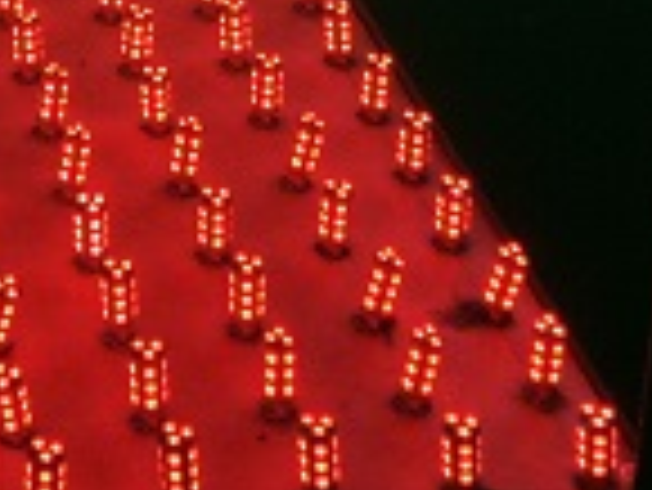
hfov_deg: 14.2
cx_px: -22
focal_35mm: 136
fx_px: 2564
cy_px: -346
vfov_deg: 10.4
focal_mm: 3.3
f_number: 2.4
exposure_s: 1/969
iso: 32
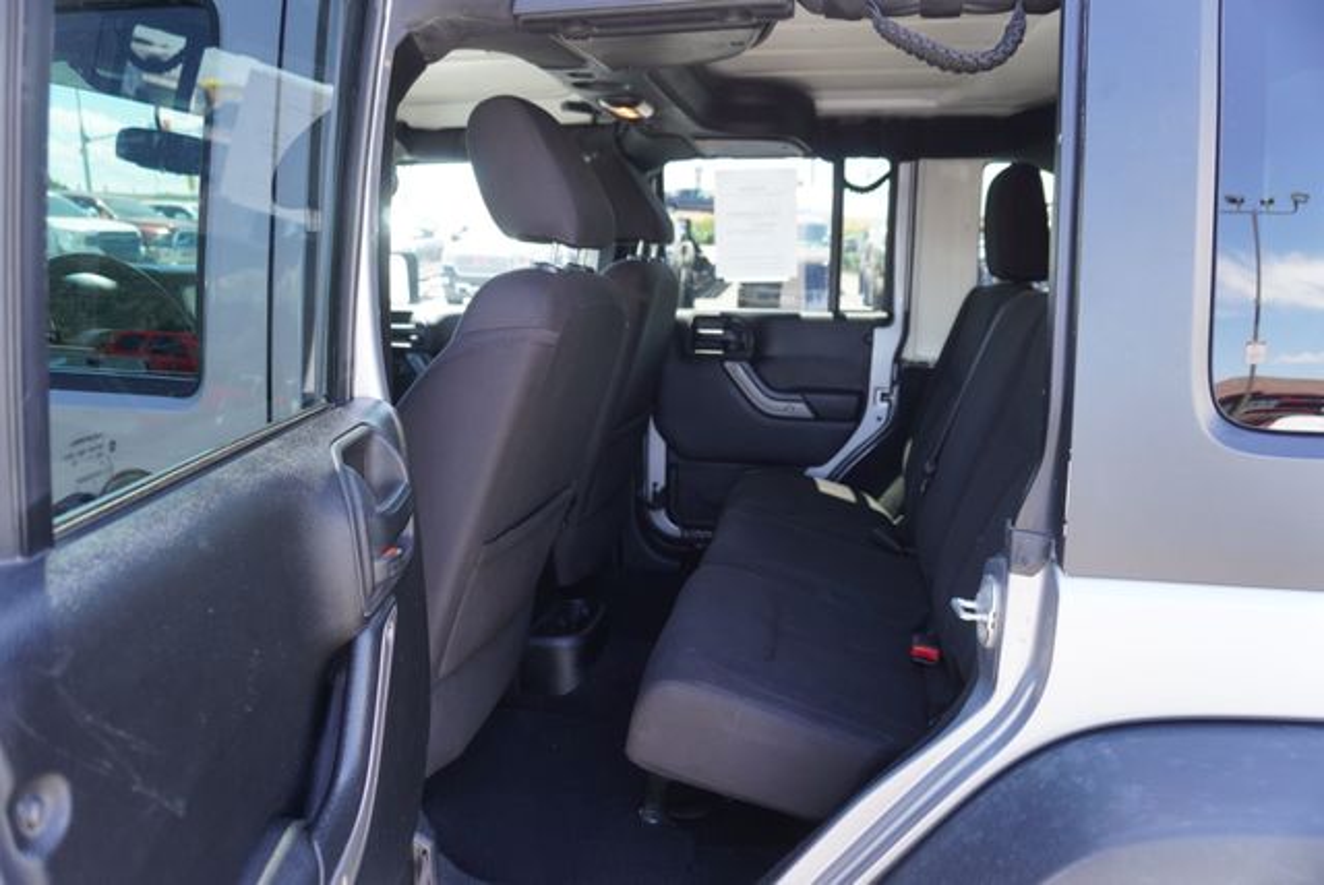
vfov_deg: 53.2
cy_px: 442
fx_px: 883
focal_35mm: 24
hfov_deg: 73.7
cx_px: 662
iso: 125
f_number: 4
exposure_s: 1/60
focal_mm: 16
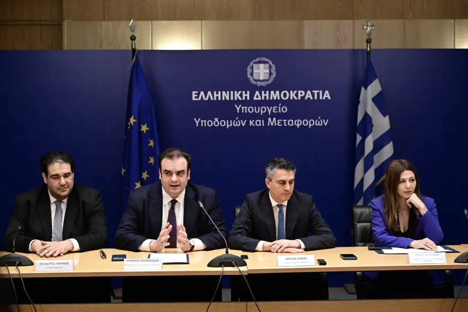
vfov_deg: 23.8
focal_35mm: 57
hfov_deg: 35.0
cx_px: 234
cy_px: 156
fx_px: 741
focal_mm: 57
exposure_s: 1/200
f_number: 4
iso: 2000
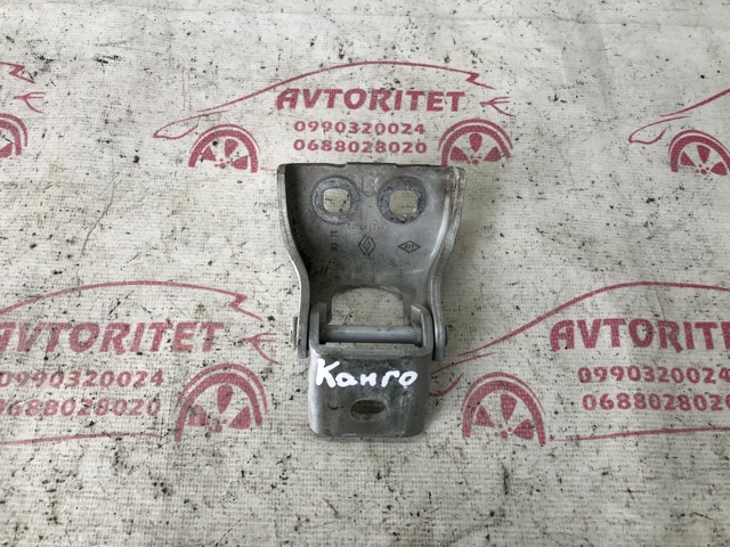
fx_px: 590
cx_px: 365
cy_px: 274
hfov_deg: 63.4
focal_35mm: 28
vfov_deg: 49.7
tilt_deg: -65.4
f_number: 1.8
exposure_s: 1/30
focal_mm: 4
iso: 32
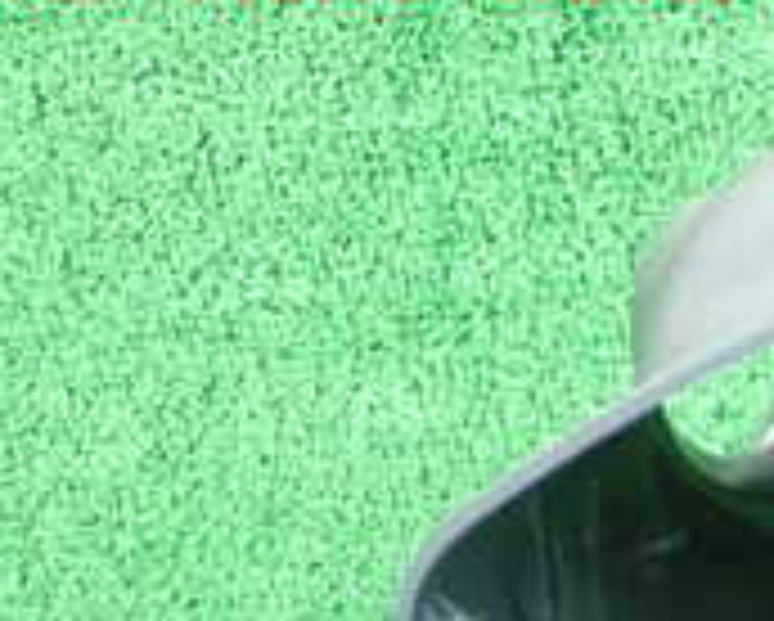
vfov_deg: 14.2
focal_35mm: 102
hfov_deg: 16.6
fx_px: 2339
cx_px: 1264
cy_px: 927
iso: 800
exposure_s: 1/60
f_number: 2.3
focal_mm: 5.5
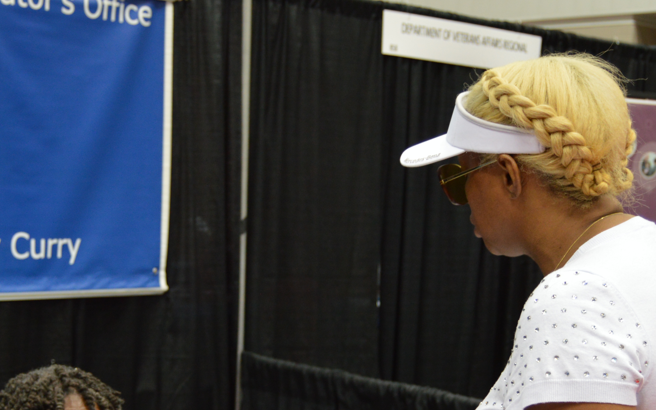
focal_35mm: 72
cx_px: 266
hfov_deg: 28.5
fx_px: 1287
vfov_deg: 17.6
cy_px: 415
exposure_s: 1/60
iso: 560
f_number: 3.8
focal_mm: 24
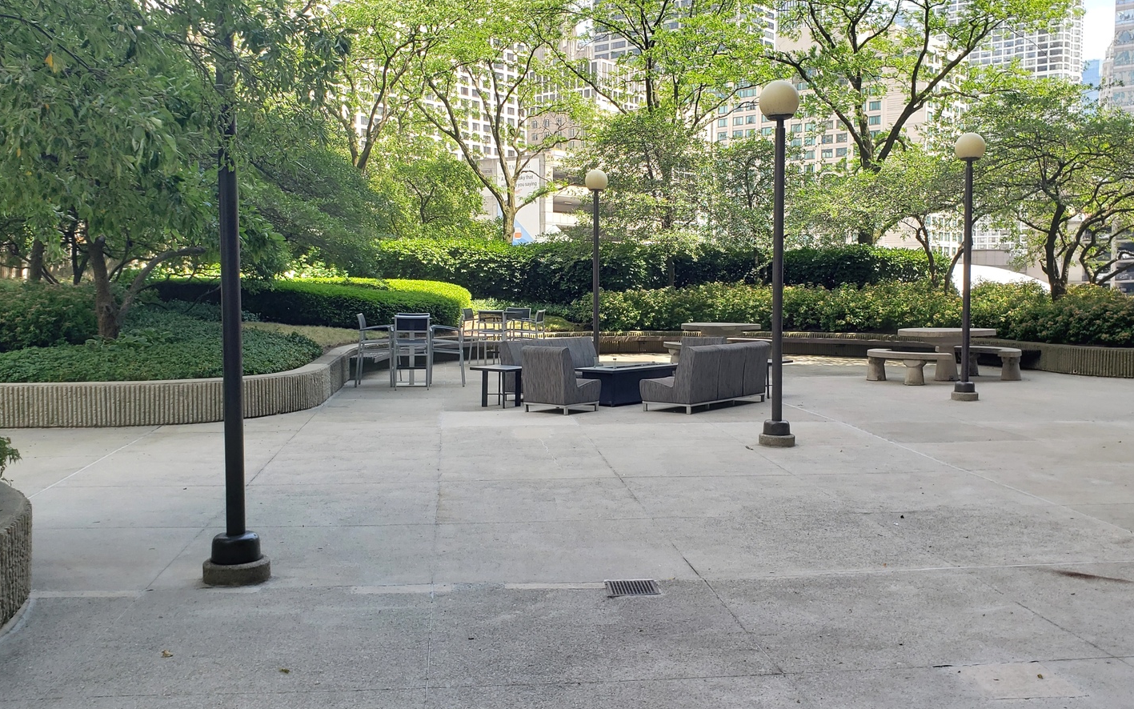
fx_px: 865
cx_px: 574
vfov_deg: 44.5
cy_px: 342
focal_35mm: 28
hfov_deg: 66.5
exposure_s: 1/400
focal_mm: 4.3
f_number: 2.4
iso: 50
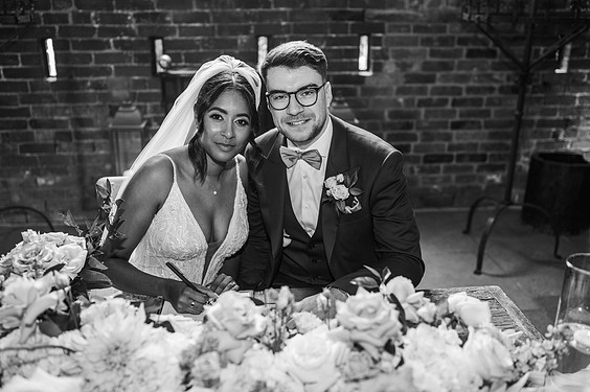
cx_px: 295
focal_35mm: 36
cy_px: 192
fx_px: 589
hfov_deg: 53.2
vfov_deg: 36.8
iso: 900
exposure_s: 1/200
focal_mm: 35
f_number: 2.2
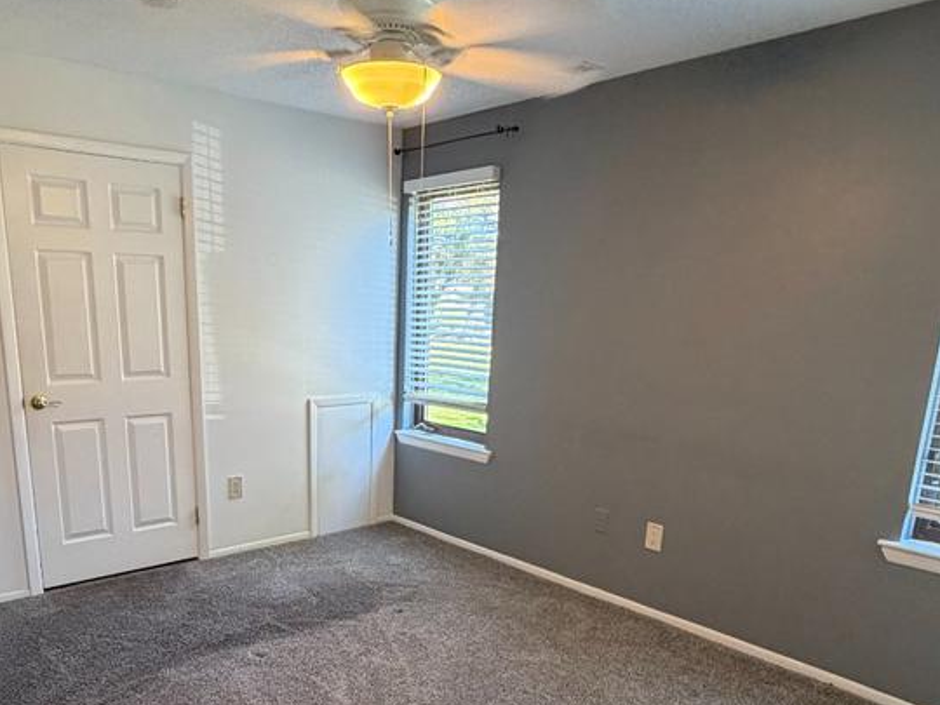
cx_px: 395
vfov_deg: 48.5
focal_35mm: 28
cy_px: 496
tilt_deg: -14.5
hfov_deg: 63.1
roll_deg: -0.8
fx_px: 760
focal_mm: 2.22
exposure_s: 1/60
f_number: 2.2
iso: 250
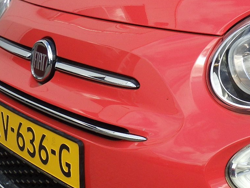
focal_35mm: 85
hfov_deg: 22.9
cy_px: 70
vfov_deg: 17.3
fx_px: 614
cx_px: 169
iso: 125
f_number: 5.3
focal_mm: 9.1
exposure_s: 1/320
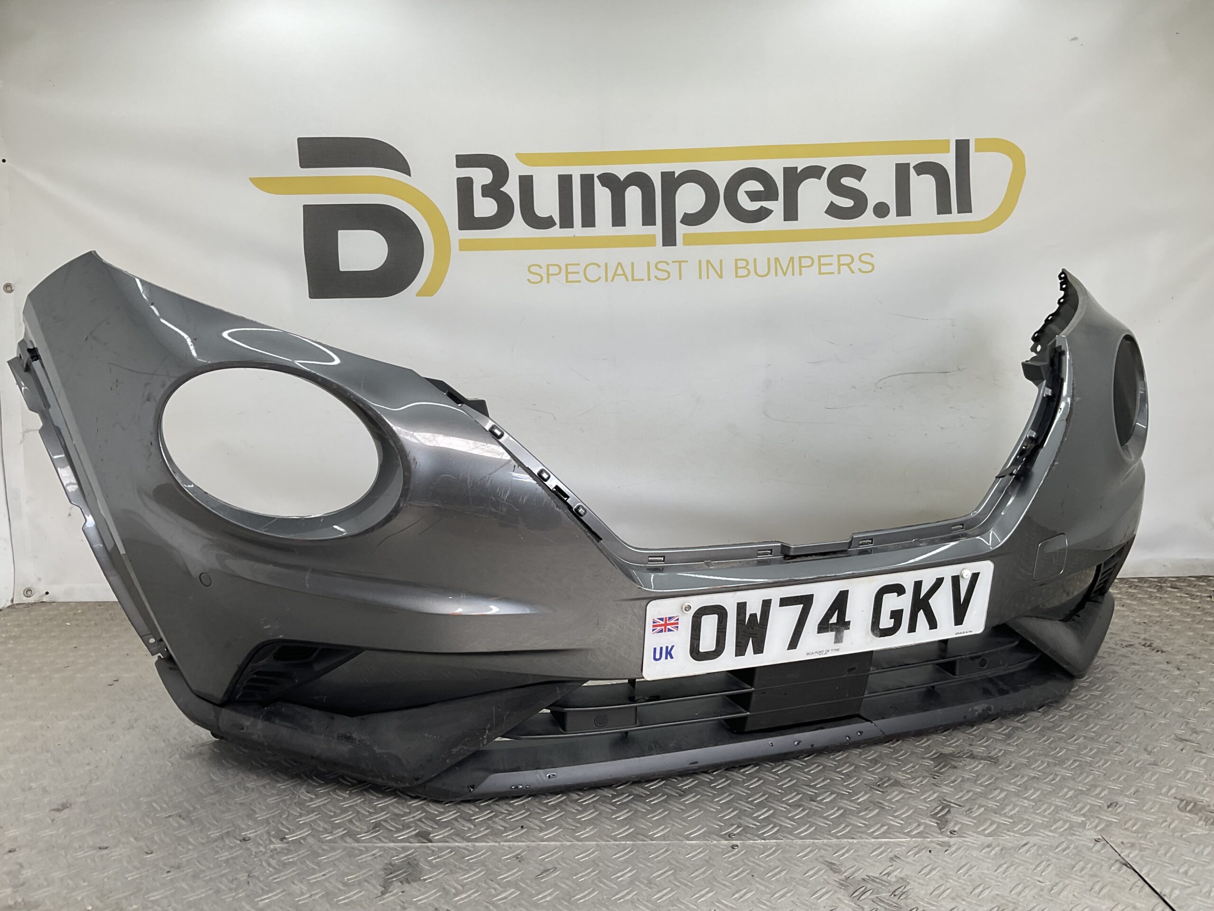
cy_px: 456
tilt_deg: -6.1
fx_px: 1017
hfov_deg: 61.7
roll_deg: +0.4
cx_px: 607
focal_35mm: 29
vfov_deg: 48.2
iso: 16
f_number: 1.8
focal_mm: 3
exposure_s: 1/167
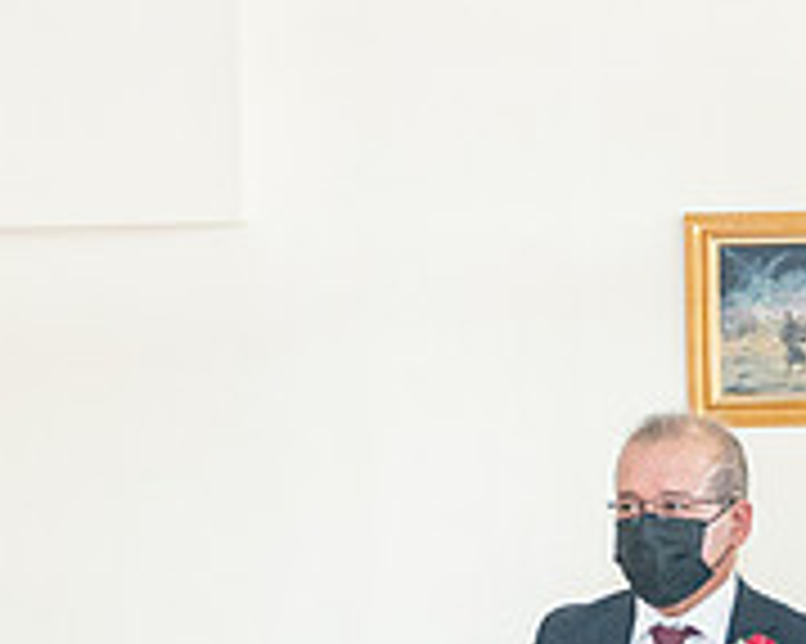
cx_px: 510
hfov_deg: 9.7
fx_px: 4768
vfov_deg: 7.7
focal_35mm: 200
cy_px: 522
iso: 2000
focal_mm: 41
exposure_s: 1/200
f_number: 4
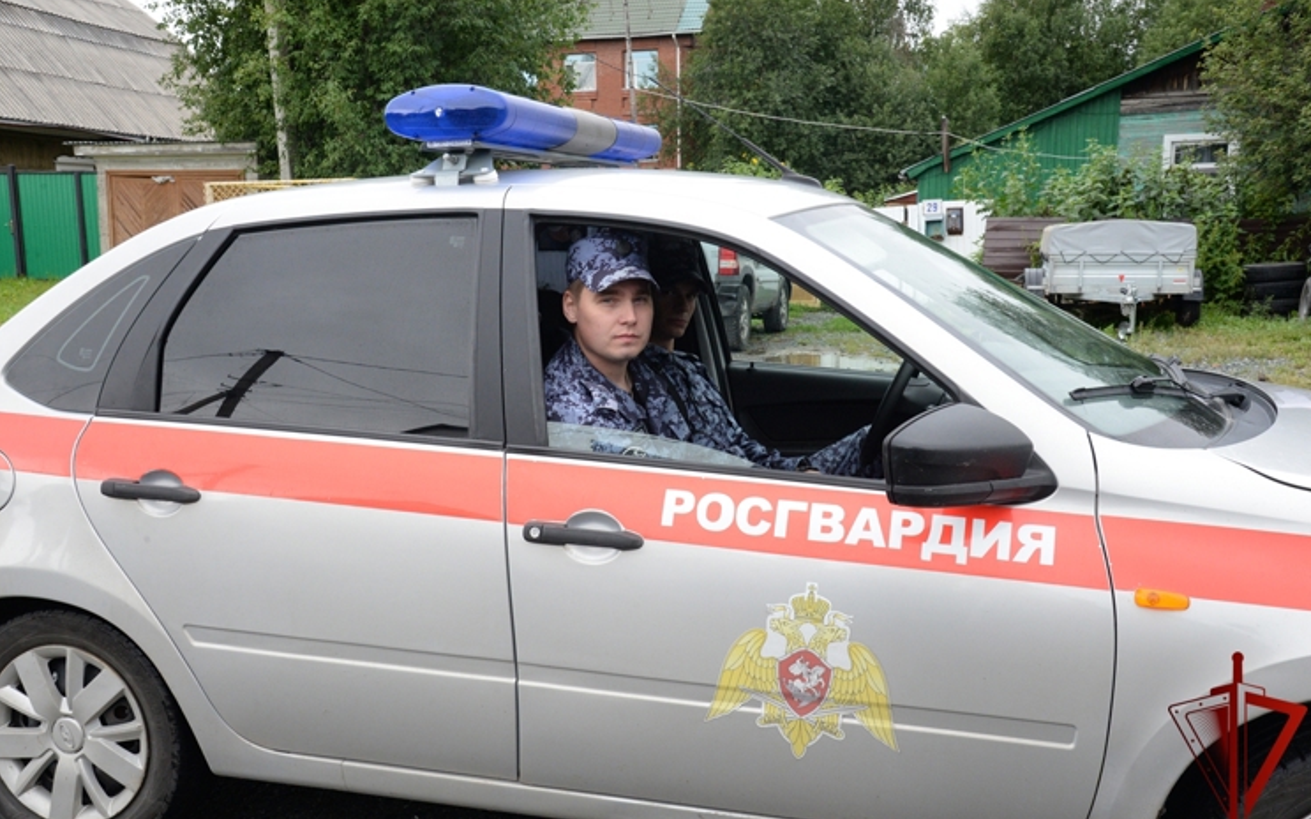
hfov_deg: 54.0
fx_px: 1286
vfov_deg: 35.3
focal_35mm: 36
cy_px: 424
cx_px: 660
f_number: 13
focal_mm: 35
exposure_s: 1/500
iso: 2000
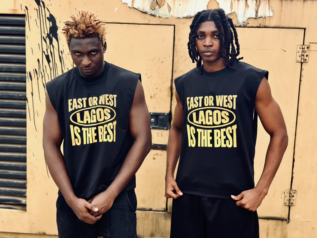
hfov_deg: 39.7
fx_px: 440
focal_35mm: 48
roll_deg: -1.4
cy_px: 119
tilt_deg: -7.9
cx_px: 158
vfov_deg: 30.3
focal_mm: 6.86
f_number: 1.78
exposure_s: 1/85
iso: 125
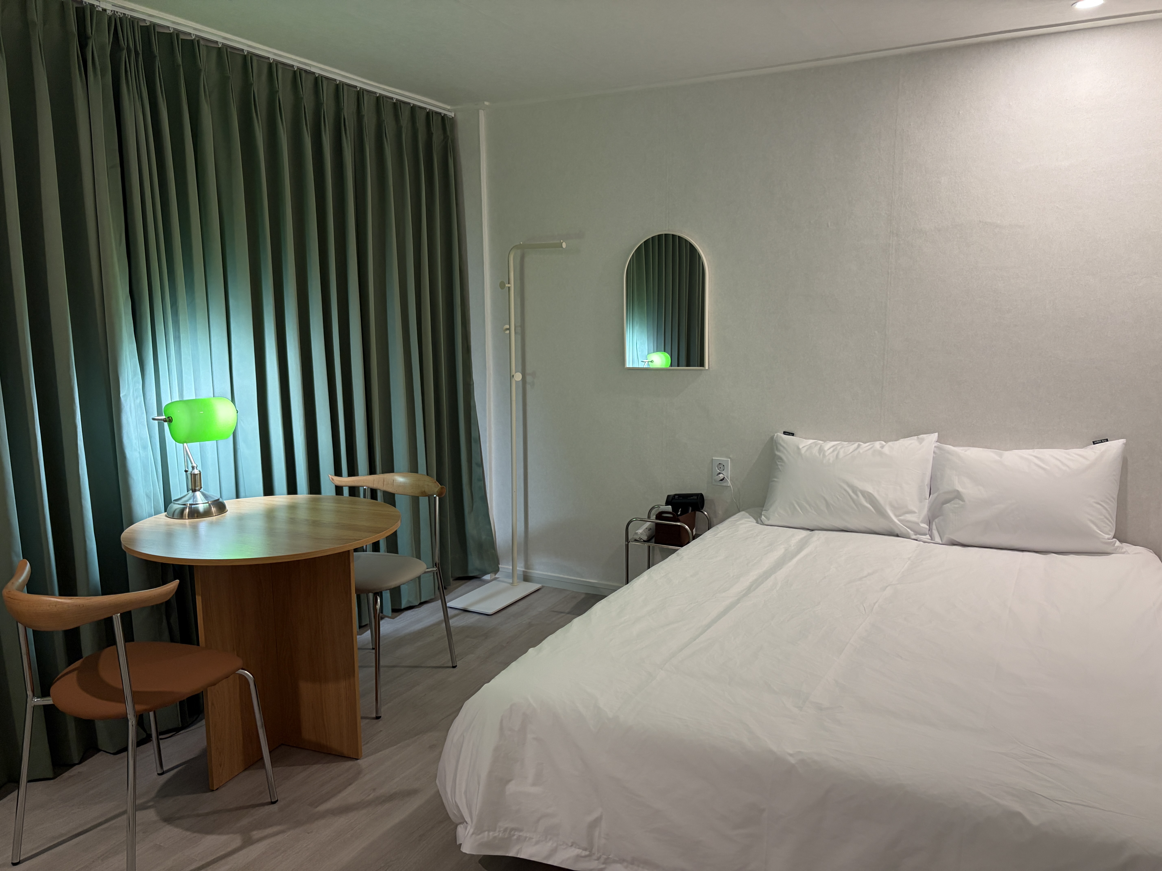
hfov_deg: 67.3
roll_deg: +0.9
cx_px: 581
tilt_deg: -7.9
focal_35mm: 26
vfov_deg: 53.1
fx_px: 873
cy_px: 436
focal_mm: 5.96
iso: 160
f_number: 1.6
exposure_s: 1/60
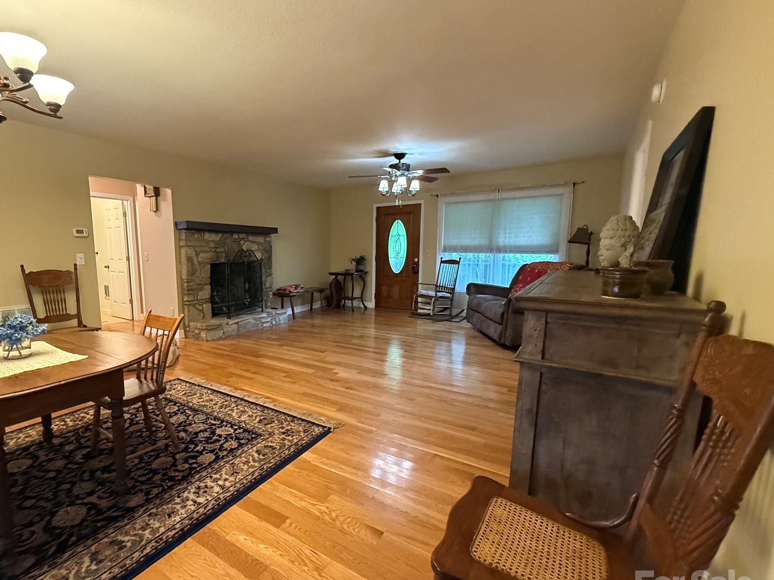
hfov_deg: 90.1
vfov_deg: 74.7
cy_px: 304
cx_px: 317
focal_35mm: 17
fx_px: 380
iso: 800
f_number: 2.2
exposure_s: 1/60
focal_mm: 2.22
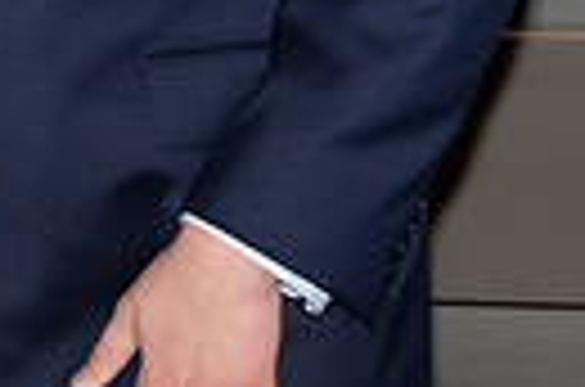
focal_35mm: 633
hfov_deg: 3.3
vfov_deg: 2.1
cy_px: -553
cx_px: -39
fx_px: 10261
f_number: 5.6
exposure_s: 1/80
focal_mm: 120
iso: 640
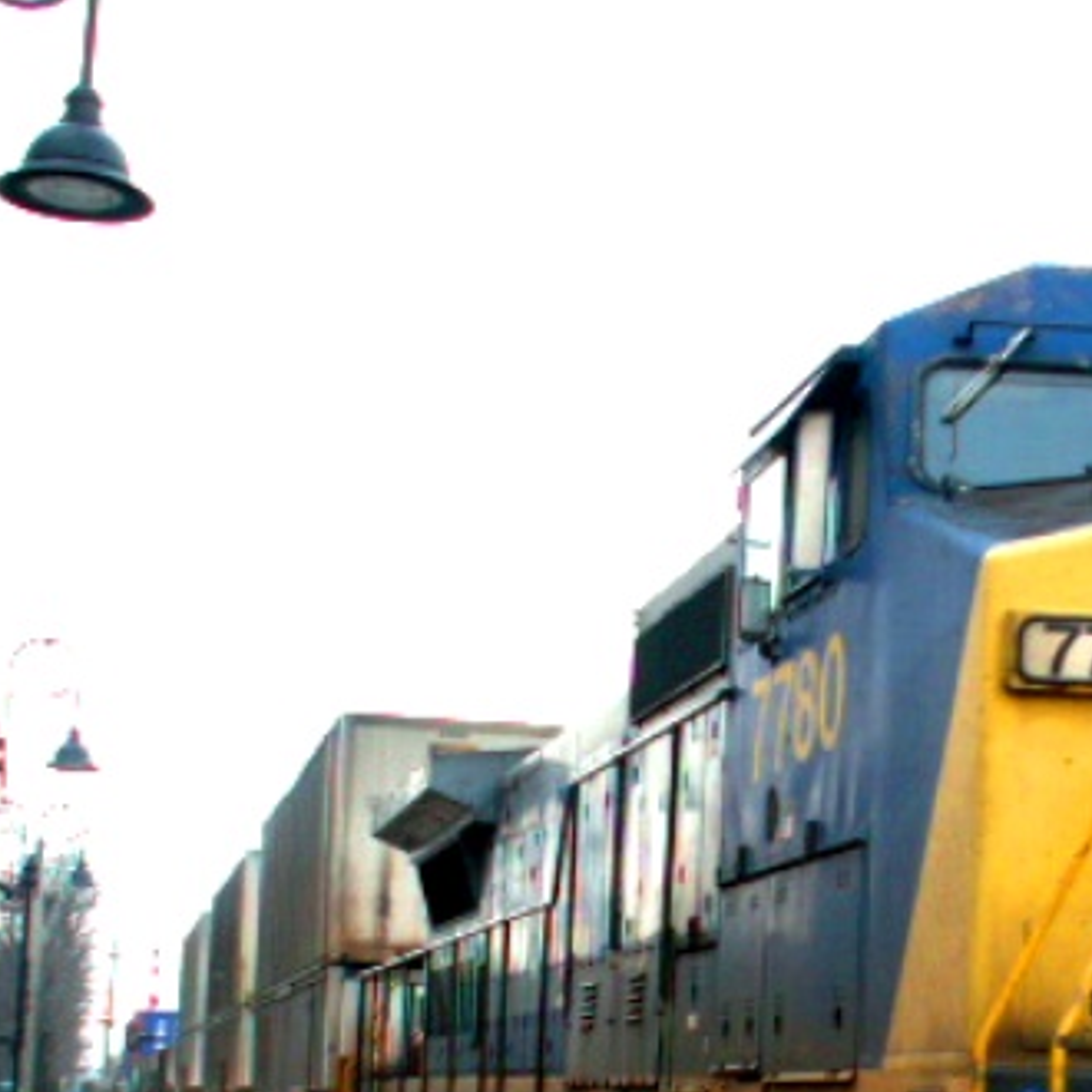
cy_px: 950
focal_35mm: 75
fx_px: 2677
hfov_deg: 22.4
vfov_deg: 22.6
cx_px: 1019
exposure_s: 1/200
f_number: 3.2
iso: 50
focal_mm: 5.86
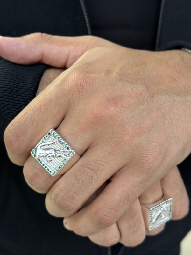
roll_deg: -7.0
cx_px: 96
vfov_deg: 39.7
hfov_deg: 30.3
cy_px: 128
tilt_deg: -24.3
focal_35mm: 48
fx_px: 353
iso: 125
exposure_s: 1/50
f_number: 1.78
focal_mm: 6.76
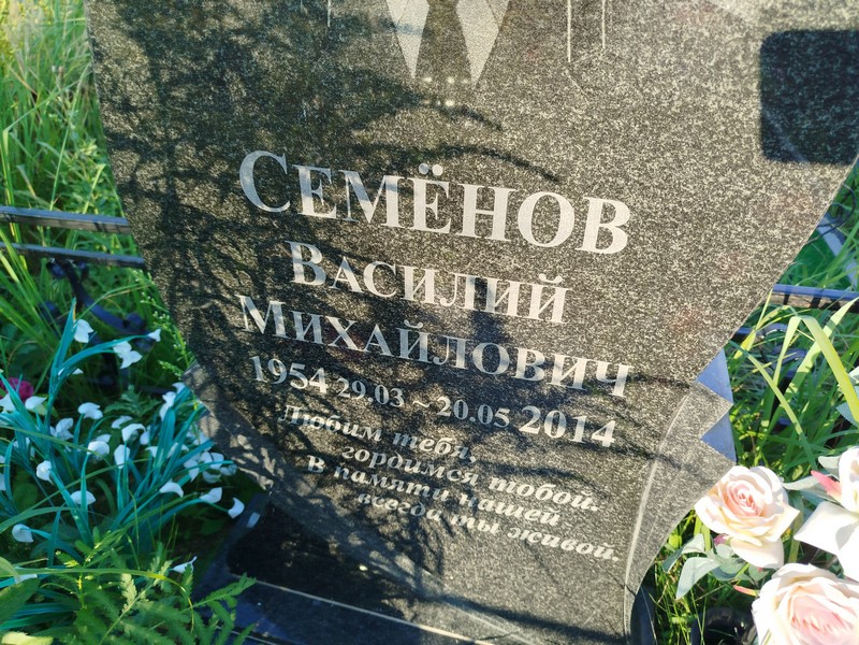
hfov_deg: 71.6
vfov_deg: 56.8
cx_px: 430
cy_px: 322
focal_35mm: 24
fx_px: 596
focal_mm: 5.31
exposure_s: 1/215
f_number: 1.7
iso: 50
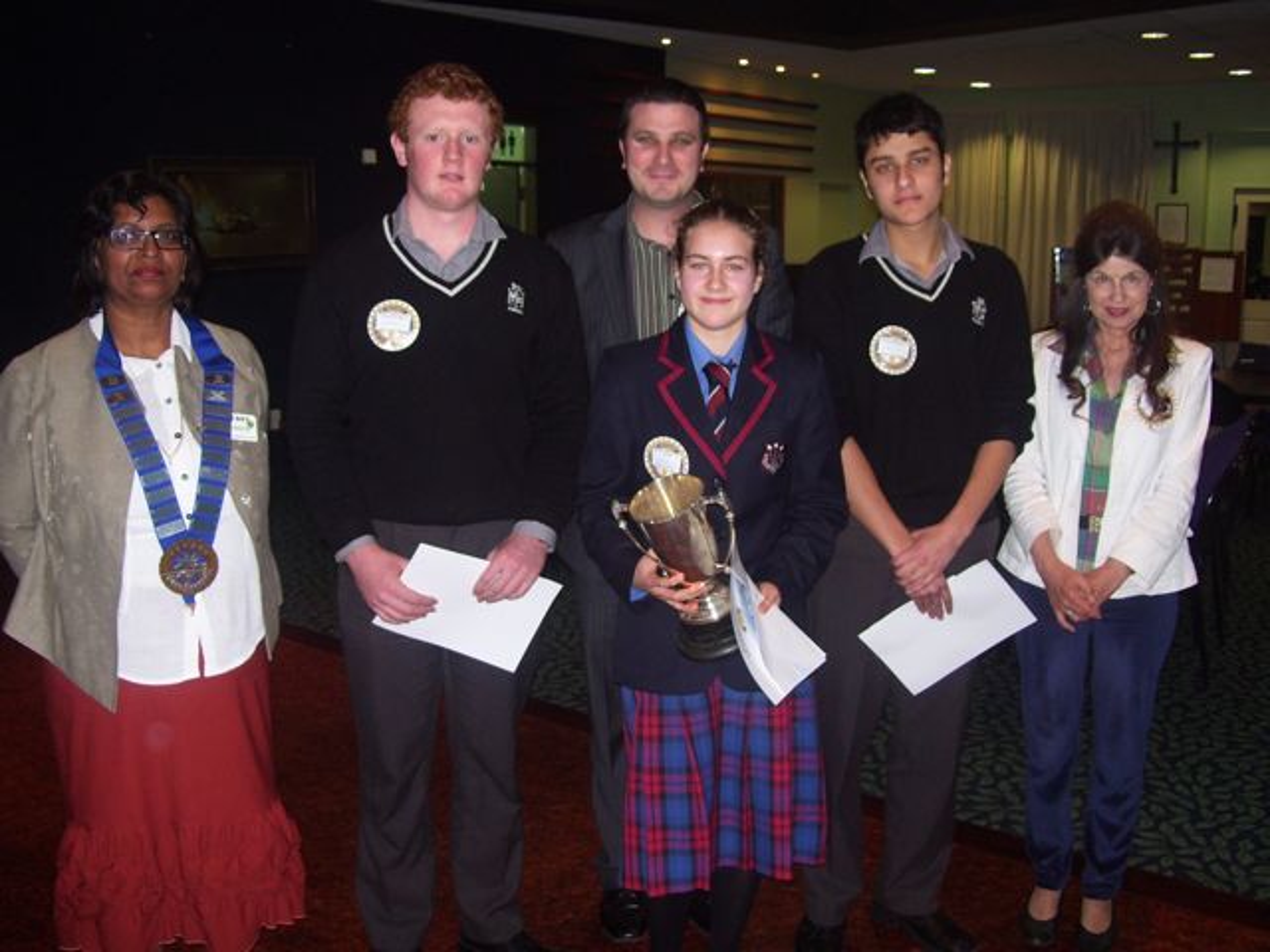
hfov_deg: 51.4
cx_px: 635
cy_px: 476
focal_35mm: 36
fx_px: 1321
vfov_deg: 39.7
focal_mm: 6
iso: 125
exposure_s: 1/60
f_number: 2.7
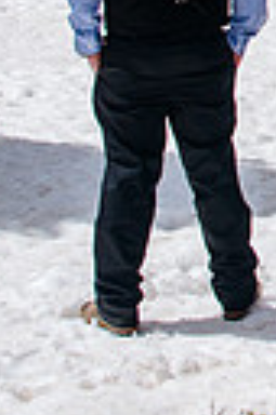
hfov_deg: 9.3
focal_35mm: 140
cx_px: 500
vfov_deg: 14.2
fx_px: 1614
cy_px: -98
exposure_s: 1/640
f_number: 8
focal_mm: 24
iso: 200
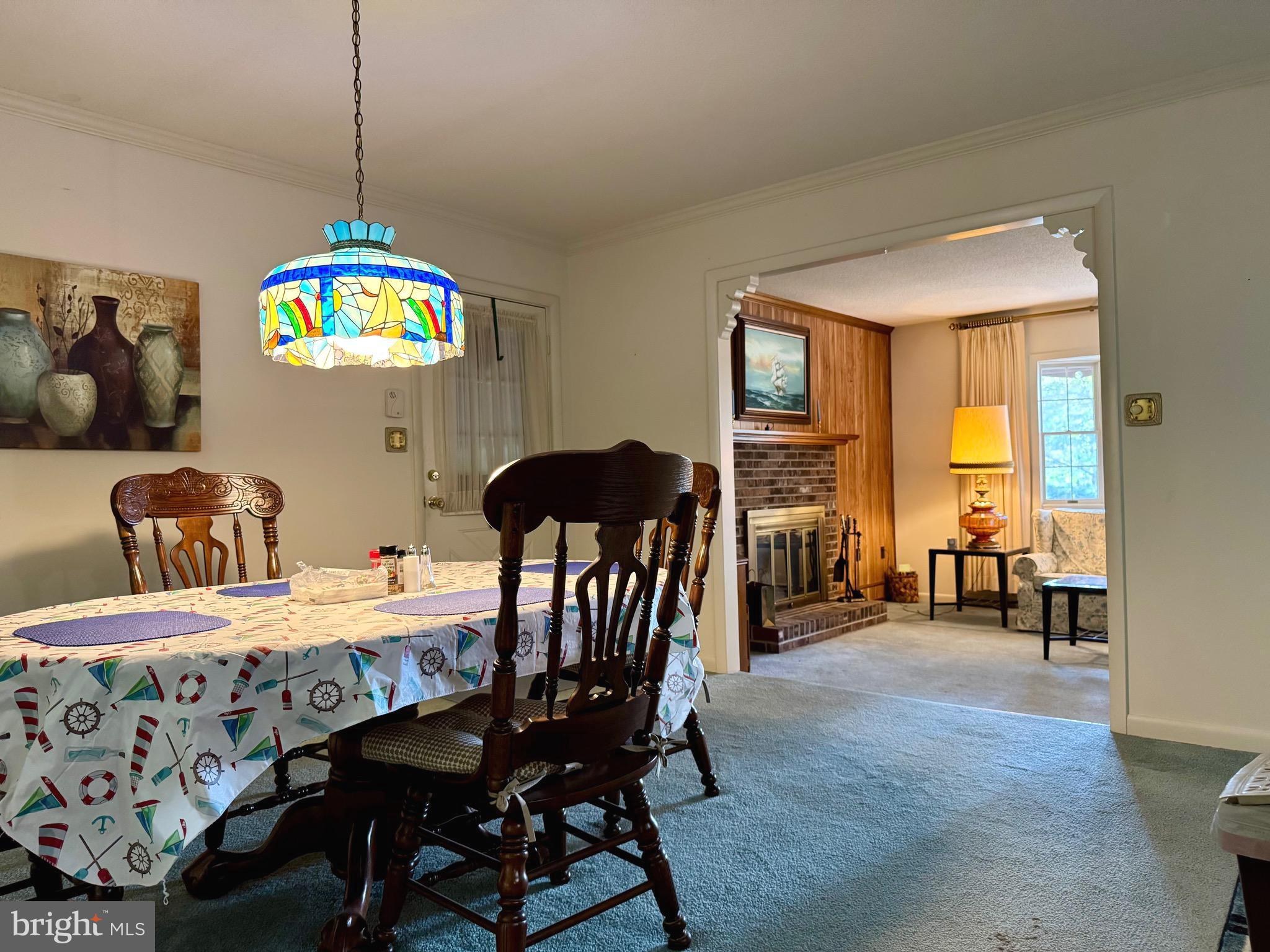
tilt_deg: -0.3
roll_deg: +0.9
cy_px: 476
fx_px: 881
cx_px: 635
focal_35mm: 24
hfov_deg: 71.6
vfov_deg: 56.8
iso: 500
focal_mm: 6.76
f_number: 1.78
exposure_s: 1/60
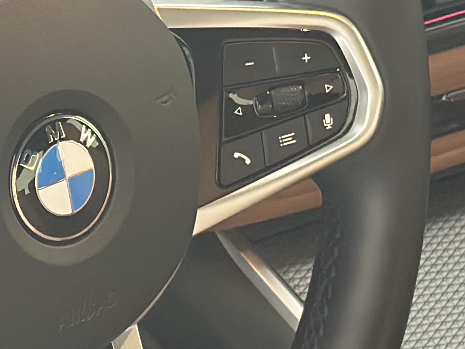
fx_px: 2687
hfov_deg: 9.8
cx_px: 17
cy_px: 212
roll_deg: -2.5
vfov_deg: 7.4
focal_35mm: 200
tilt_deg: -33.0
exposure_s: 1/60
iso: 250
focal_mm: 6.86
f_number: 1.78
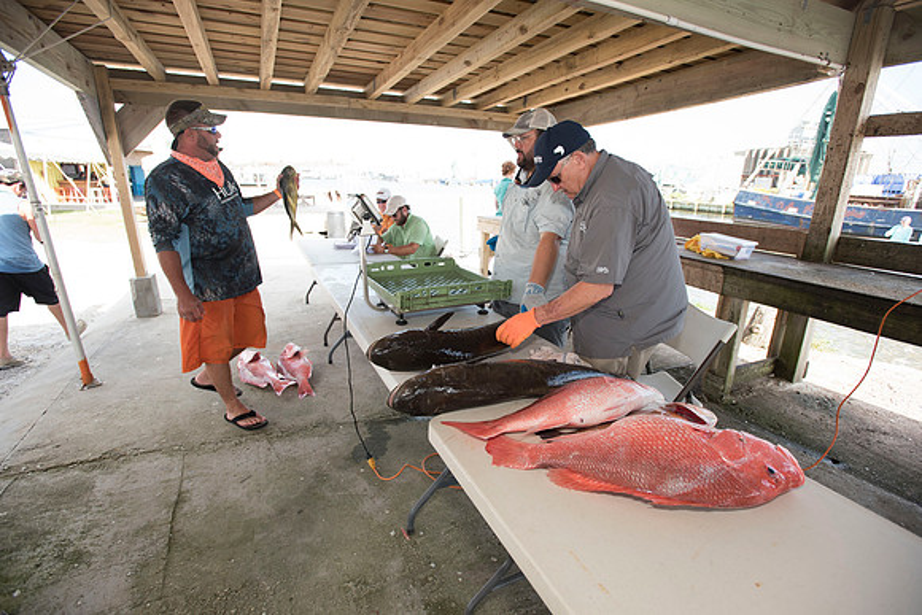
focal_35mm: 17
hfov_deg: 93.3
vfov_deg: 70.5
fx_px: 435
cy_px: 308
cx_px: 461
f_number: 4
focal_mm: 17
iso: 500
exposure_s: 1/500
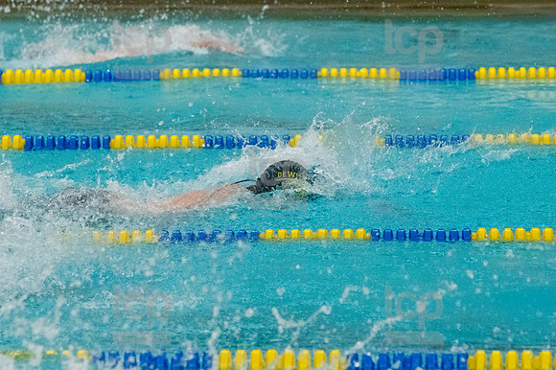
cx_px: 278
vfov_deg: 5.4
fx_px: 3936
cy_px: 185
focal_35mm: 255
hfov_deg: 8.1
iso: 10000
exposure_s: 1/1250
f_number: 5
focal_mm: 170
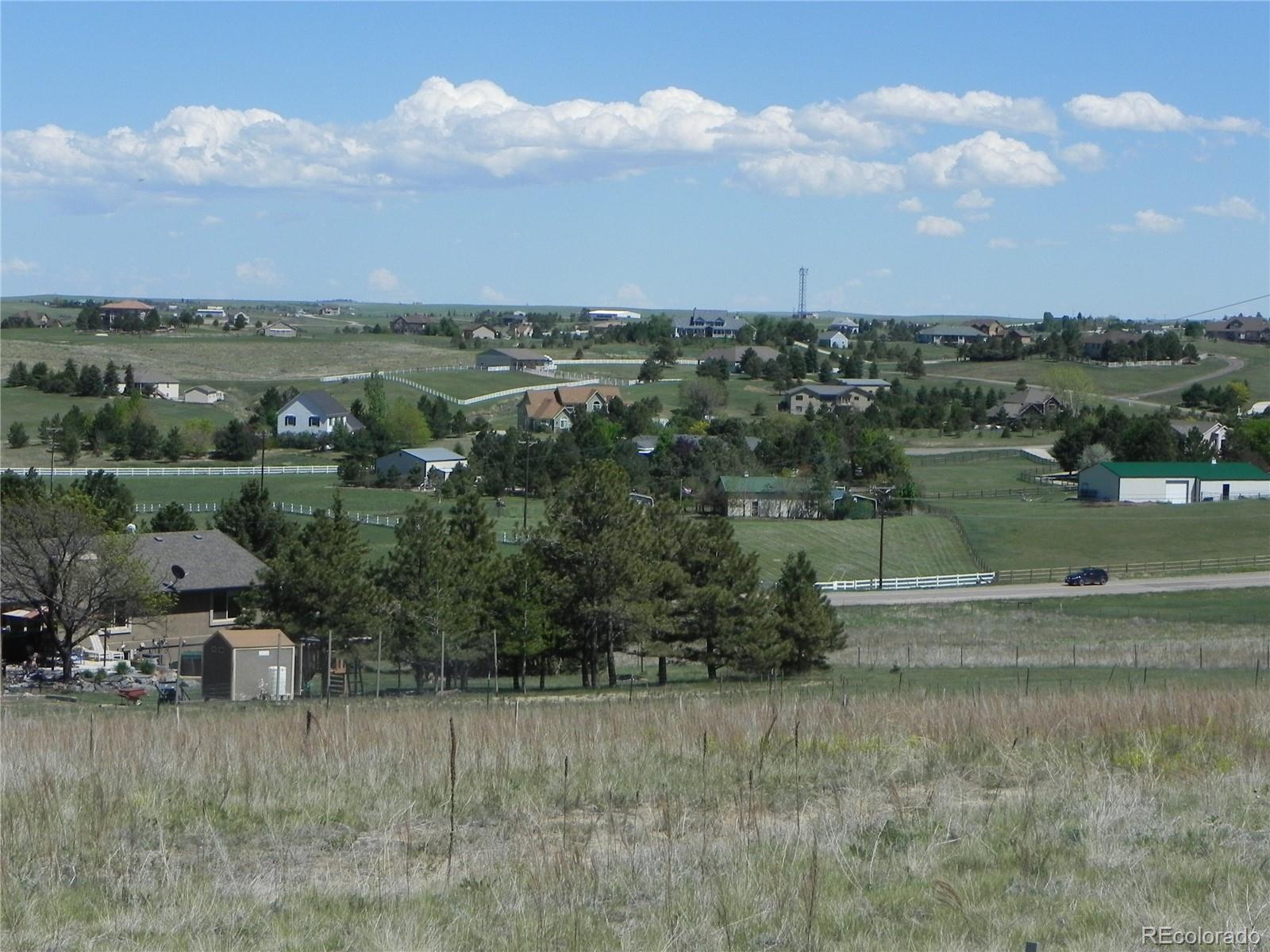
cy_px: 476
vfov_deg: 17.4
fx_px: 3119
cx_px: 635
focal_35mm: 85
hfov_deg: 23.0
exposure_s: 1/586
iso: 160
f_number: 8
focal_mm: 15.1
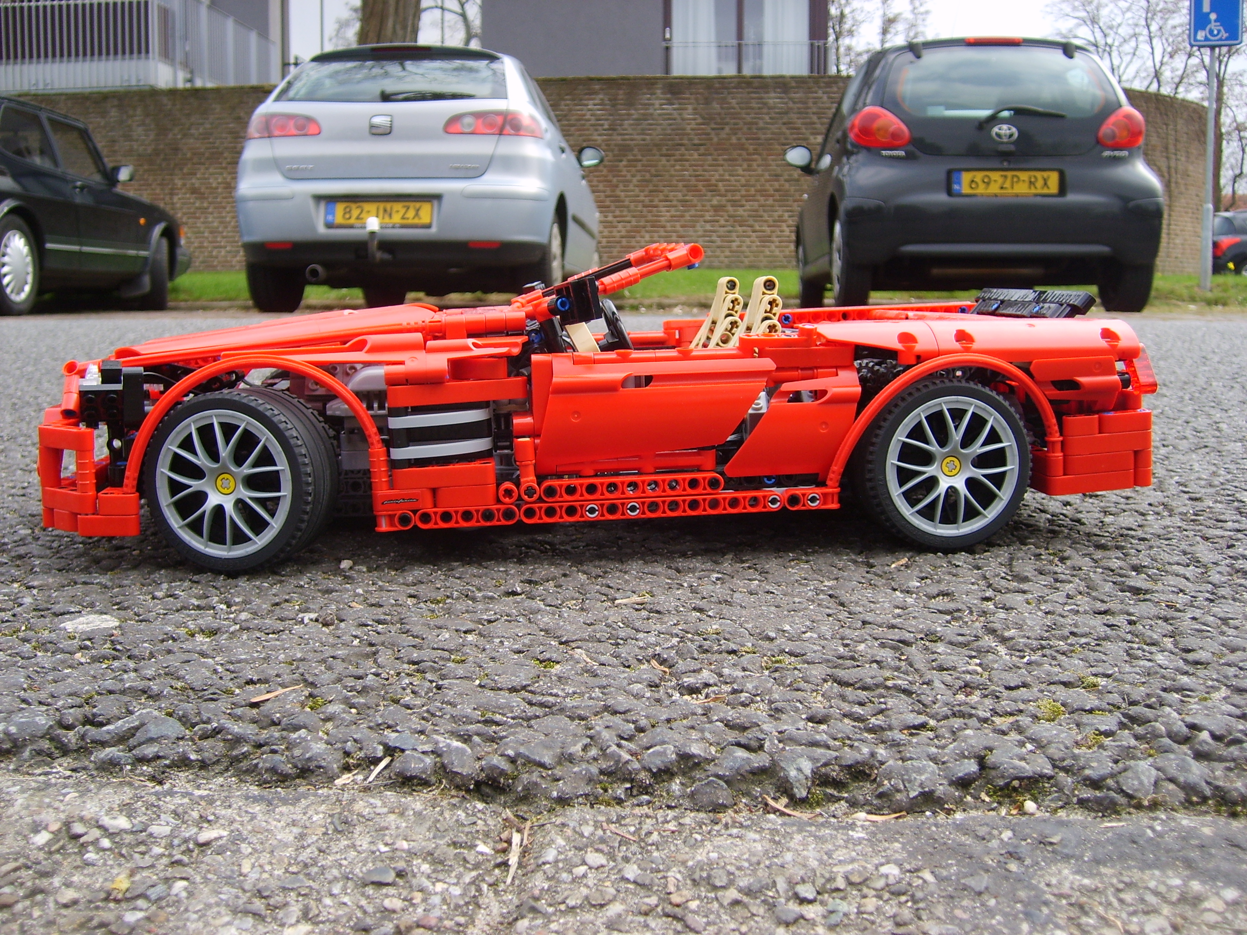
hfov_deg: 52.6
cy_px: 468
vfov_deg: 40.7
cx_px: 624
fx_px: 1261
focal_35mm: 35
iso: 50
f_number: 2.8
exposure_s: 1/250
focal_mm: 5.8
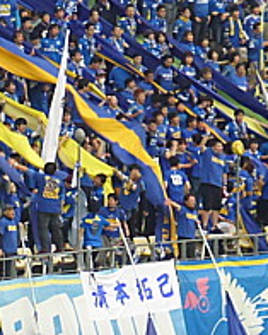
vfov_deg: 3.5
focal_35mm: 551
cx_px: -48
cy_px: 142
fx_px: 5459
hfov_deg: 2.8
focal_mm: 41.3
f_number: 5.6
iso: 800
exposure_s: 1/50
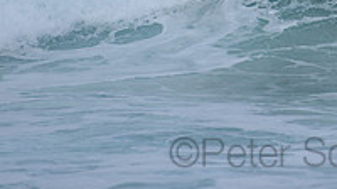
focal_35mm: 1523
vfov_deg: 0.8
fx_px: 13595
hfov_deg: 1.4
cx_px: 300
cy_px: -127
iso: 200
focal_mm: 500
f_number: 5.6
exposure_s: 1/2000
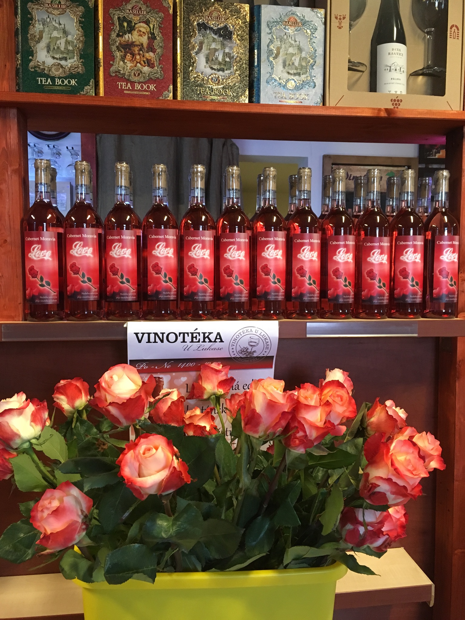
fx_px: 519
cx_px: 232
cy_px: 310
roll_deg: +0.6
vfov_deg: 61.7
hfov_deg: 48.2
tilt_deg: -3.2
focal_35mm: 29
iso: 200
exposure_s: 1/33
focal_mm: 4.15
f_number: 2.2
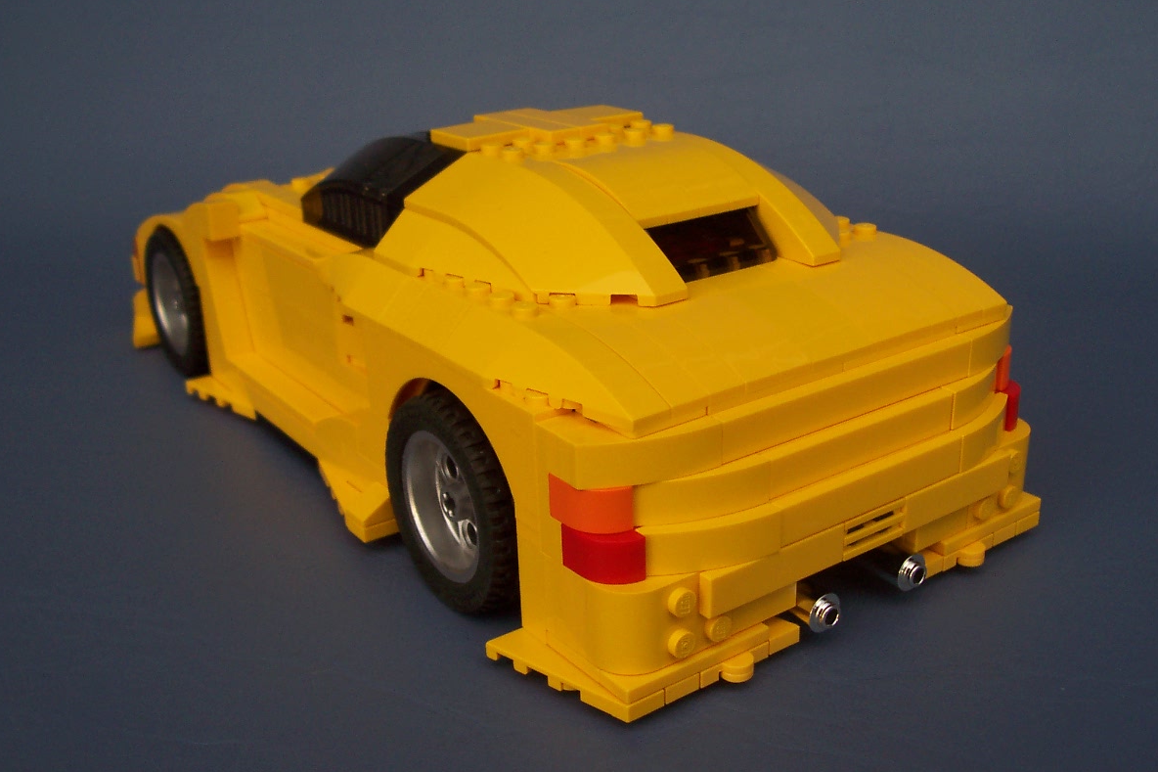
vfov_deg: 34.2
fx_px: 1254
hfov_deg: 49.6
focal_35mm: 39
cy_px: 416
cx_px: 575
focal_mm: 5.6
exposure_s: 1/250
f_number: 2.8
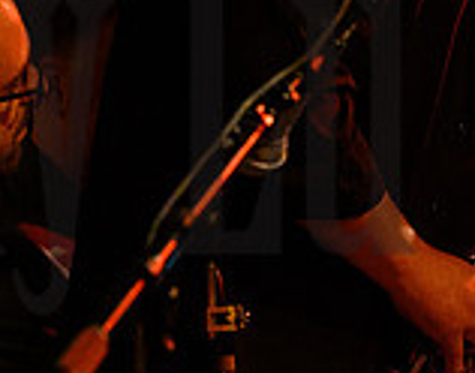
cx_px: 217
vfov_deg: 3.4
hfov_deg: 4.4
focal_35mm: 445
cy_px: 102
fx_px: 6210
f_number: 5
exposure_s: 1/200
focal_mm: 110
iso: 6400
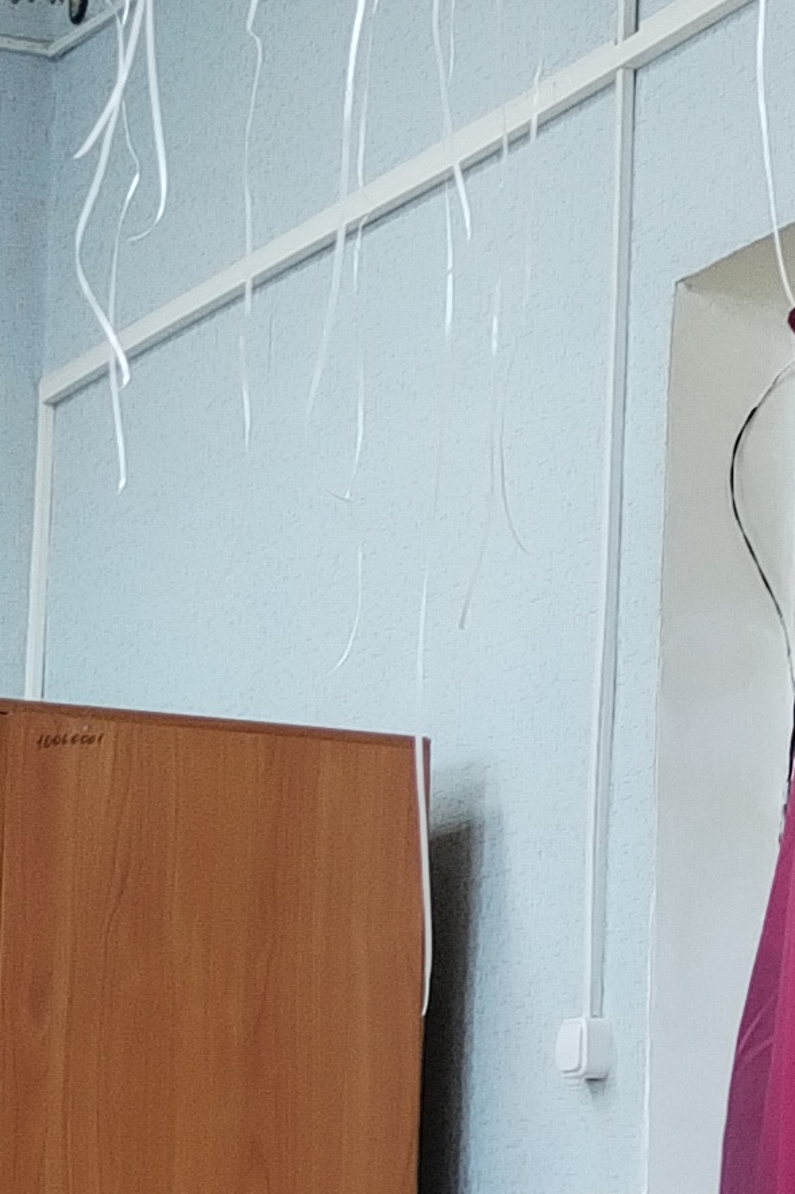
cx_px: 1153
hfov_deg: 9.5
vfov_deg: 14.5
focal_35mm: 141
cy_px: 986
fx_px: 4672
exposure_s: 1/33.3
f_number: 1.8
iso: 396
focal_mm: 4.75
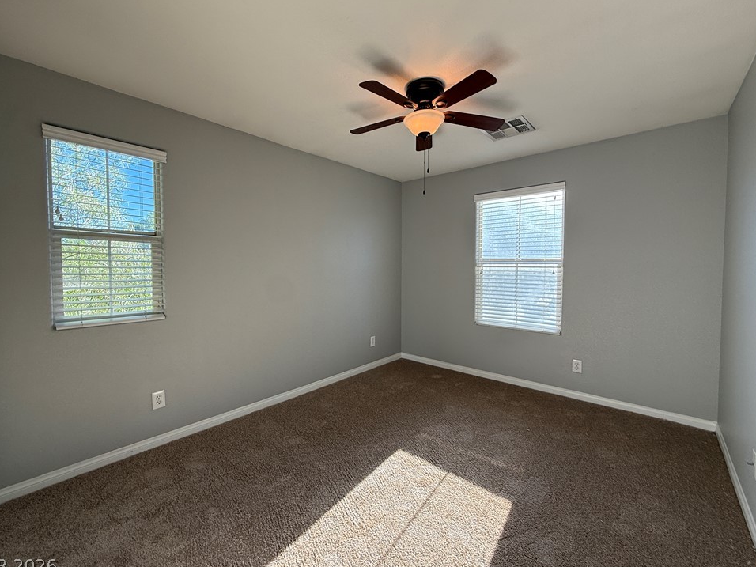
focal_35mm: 15
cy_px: 275
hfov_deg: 98.2
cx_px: 376
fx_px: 328
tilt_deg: -0.9
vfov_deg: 81.7
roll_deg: -0.1
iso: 64
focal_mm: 2.22
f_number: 2.2
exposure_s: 1/151
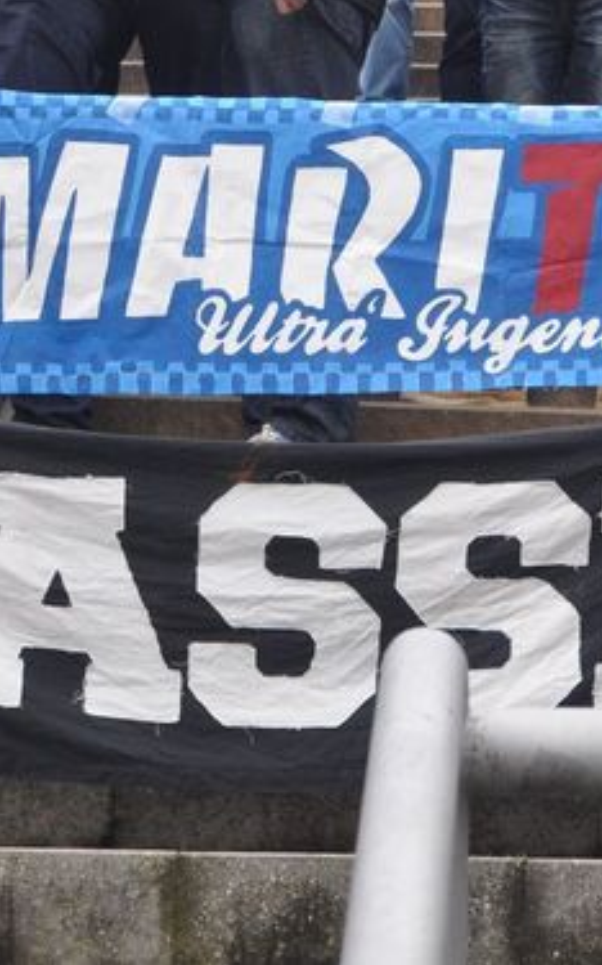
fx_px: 3358
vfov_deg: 16.3
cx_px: 399
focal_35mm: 128
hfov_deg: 10.2
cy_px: 479
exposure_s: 1/60
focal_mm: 55
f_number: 5.6
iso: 640
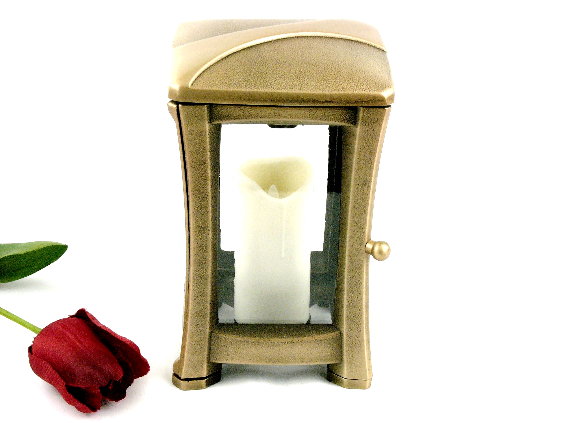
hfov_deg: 26.3
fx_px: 1206
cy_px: 212
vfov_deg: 19.9
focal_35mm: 74
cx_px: 282
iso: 400
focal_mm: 18.6
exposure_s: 1/13
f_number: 9
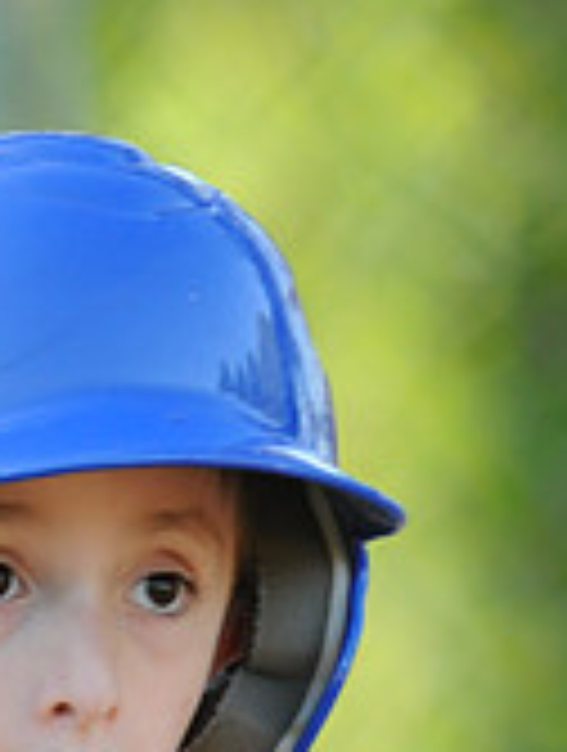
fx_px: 32569
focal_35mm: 1497
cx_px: -97
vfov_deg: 1.3
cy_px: 1184
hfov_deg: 1.0
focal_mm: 300
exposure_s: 1/500
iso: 800
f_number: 4
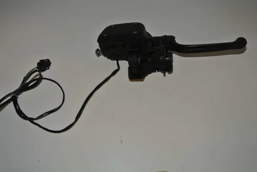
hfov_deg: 49.5
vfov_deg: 34.3
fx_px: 279
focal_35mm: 39
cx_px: 128
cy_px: 86
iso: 200
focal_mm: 14.5
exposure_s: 1/60
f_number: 4
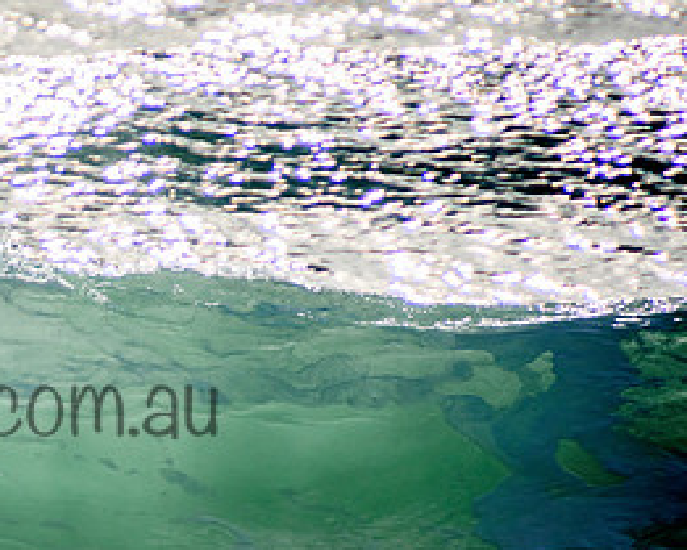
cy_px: 375
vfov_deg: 1.2
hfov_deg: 1.5
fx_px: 25446
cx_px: -61
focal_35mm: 1251
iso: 125
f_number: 5.6
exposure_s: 1/2000
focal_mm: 400
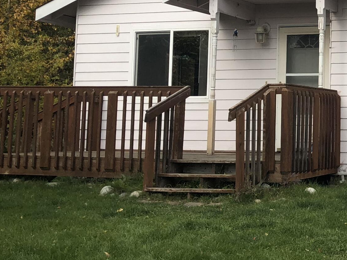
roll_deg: -0.7
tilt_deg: +5.8
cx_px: 423
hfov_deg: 23.6
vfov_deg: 19.5
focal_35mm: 75
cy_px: 74
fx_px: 752
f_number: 1.8
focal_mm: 4
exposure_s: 1/1000
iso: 20
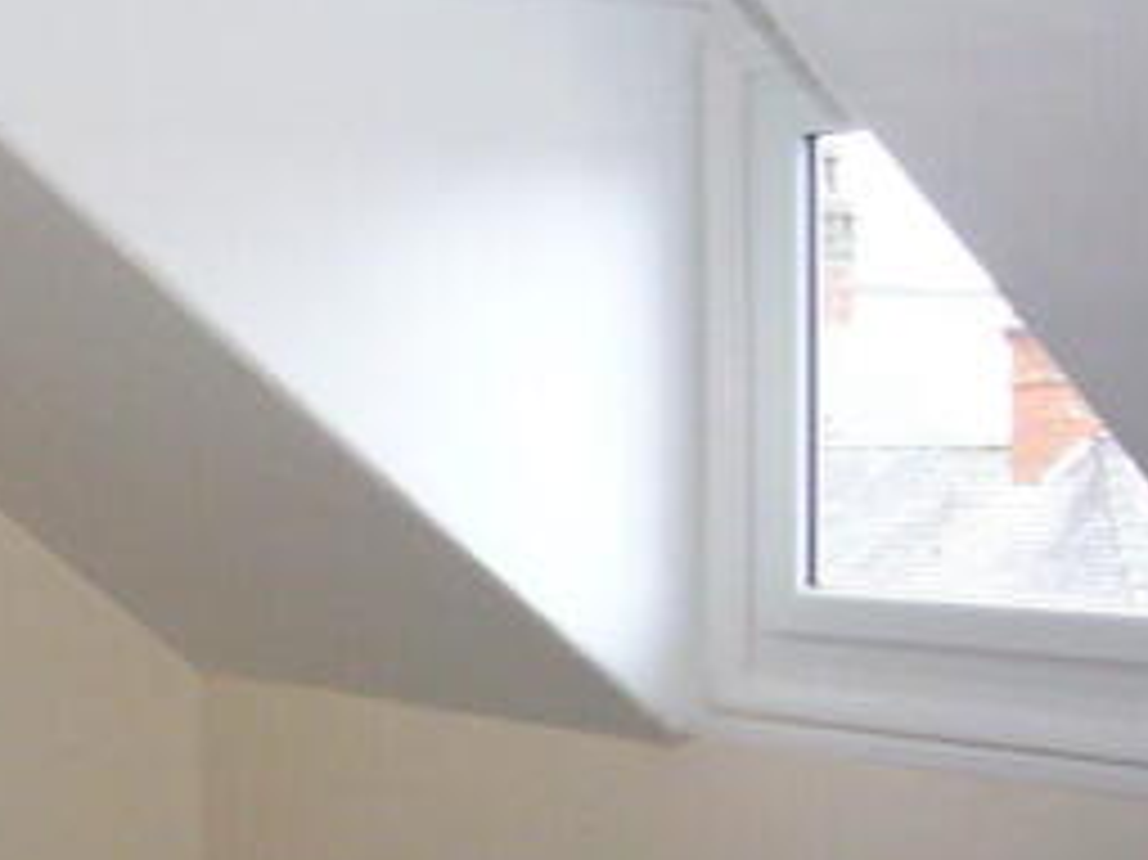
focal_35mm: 64
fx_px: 2121
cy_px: 637
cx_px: -16
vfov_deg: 22.7
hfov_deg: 28.3
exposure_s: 1/30
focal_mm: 4.6
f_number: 2.8
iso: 400
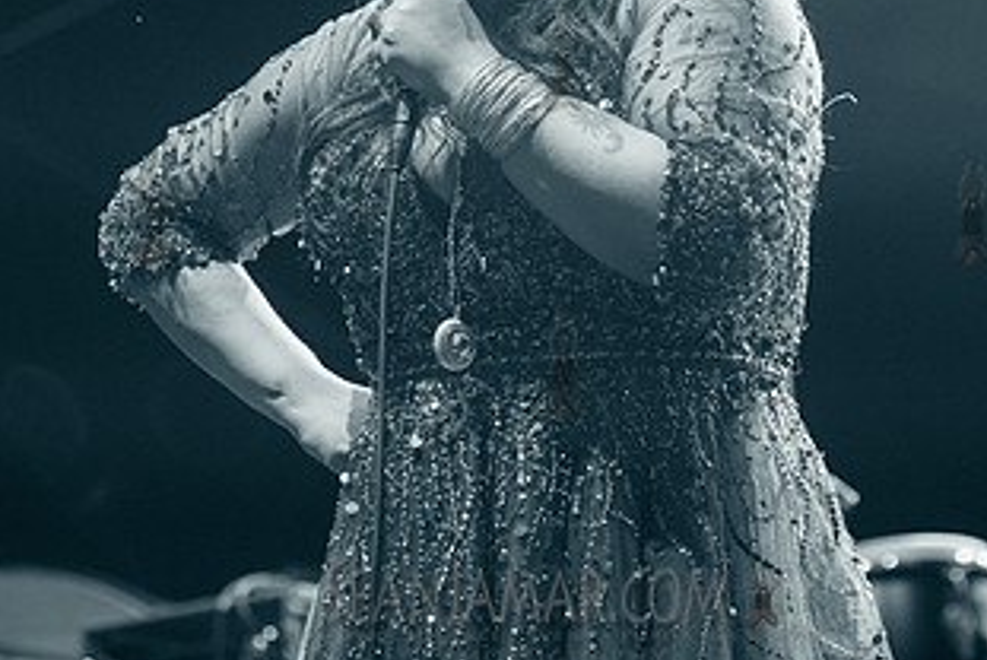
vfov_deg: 9.2
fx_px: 4089
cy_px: 56
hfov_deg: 13.8
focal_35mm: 149
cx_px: 562
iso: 2500
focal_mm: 80
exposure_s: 1/500
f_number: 4
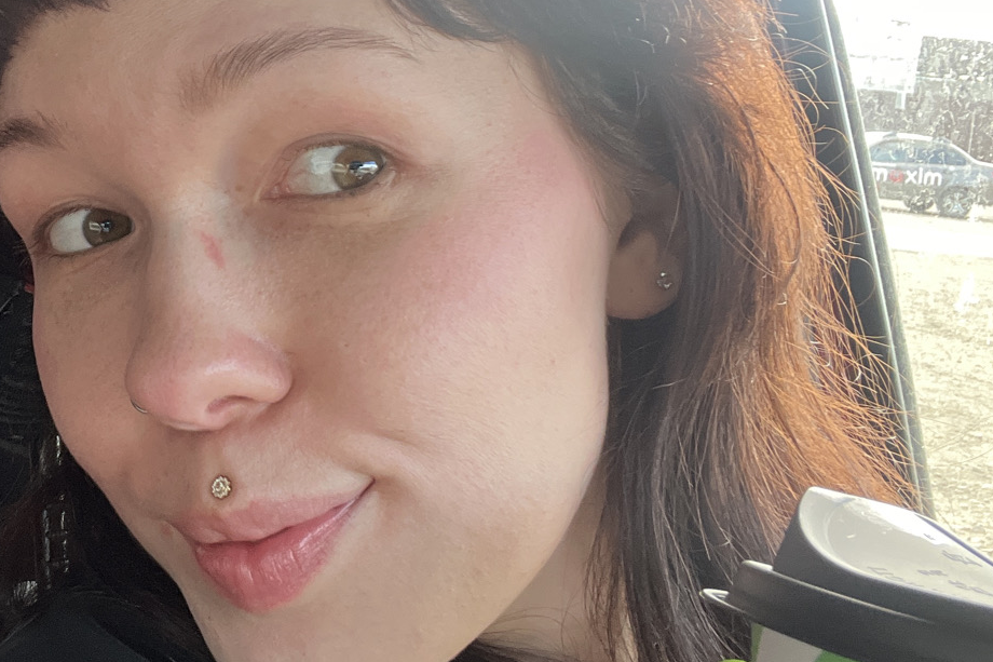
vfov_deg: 25.8
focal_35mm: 52
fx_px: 1434
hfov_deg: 36.4
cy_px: 220
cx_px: 144
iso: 100
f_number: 2.2
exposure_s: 1/78
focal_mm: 2.71
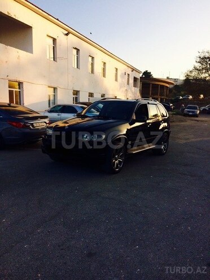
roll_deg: -1.3
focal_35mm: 29
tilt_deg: -7.8
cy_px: 140
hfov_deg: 48.2
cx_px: 105
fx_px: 235
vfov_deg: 61.7
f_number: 2.2
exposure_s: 1/672
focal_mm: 4.15
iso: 32
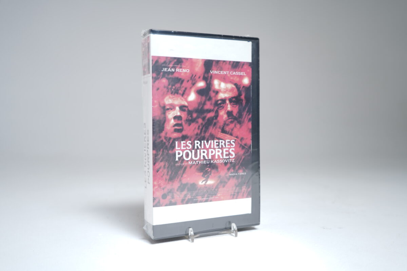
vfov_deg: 40.0
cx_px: 204
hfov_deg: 57.2
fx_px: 373
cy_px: 136
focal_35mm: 33
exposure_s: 1/4
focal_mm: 33
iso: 64
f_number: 4.5
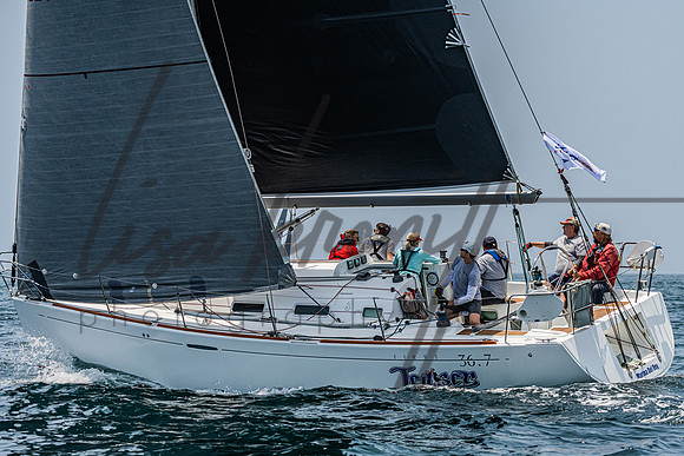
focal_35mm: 124
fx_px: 2364
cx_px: 424
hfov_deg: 16.4
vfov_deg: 11.0
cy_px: 280
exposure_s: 1/5000
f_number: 6.3
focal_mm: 100
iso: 400
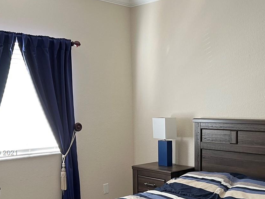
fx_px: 383
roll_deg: +0.1
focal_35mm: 50
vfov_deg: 28.6
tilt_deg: -7.8
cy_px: 153
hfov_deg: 37.9
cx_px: 170
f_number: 1.5
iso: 160
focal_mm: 5.7
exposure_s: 1/60
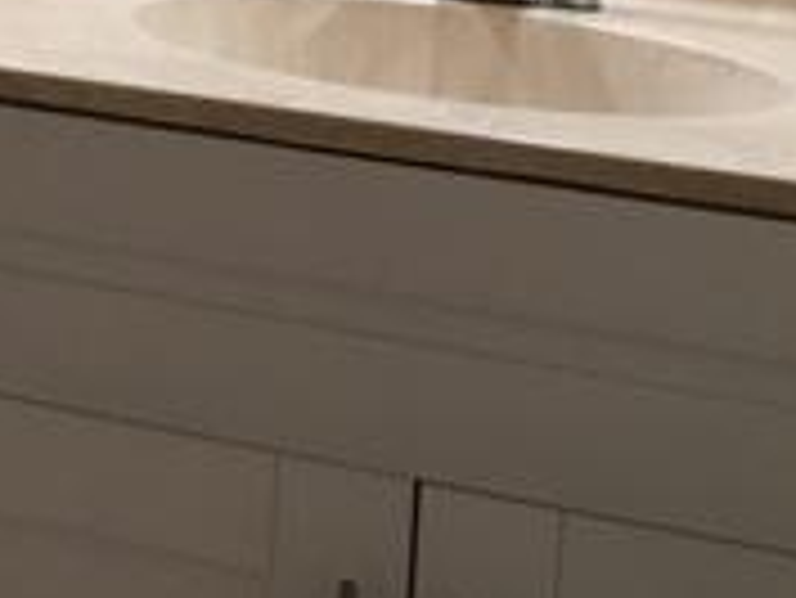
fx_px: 2416
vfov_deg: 13.4
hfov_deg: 17.0
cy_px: -283
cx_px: -373
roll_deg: -2.5
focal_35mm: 105
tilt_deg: -6.1
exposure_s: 1/30
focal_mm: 4.15
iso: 32
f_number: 2.2
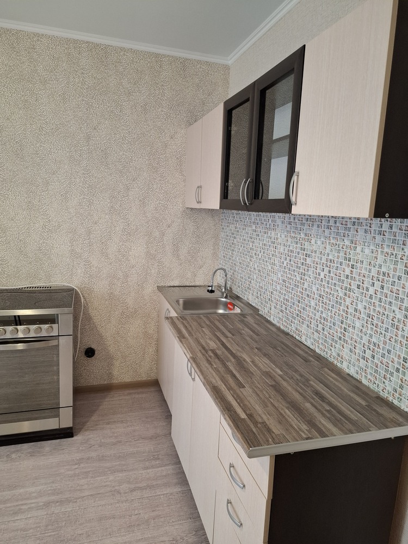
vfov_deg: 73.9
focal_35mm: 23
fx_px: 361
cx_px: 204
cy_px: 272
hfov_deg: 58.9
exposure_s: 1/60
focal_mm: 5.54
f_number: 1.8
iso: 200
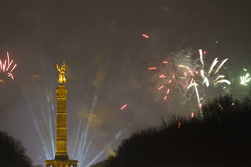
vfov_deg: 5.0
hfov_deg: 7.4
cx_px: 84
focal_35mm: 277
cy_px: 115
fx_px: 1930
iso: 1600
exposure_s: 1/2.5
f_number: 7.1
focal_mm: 200
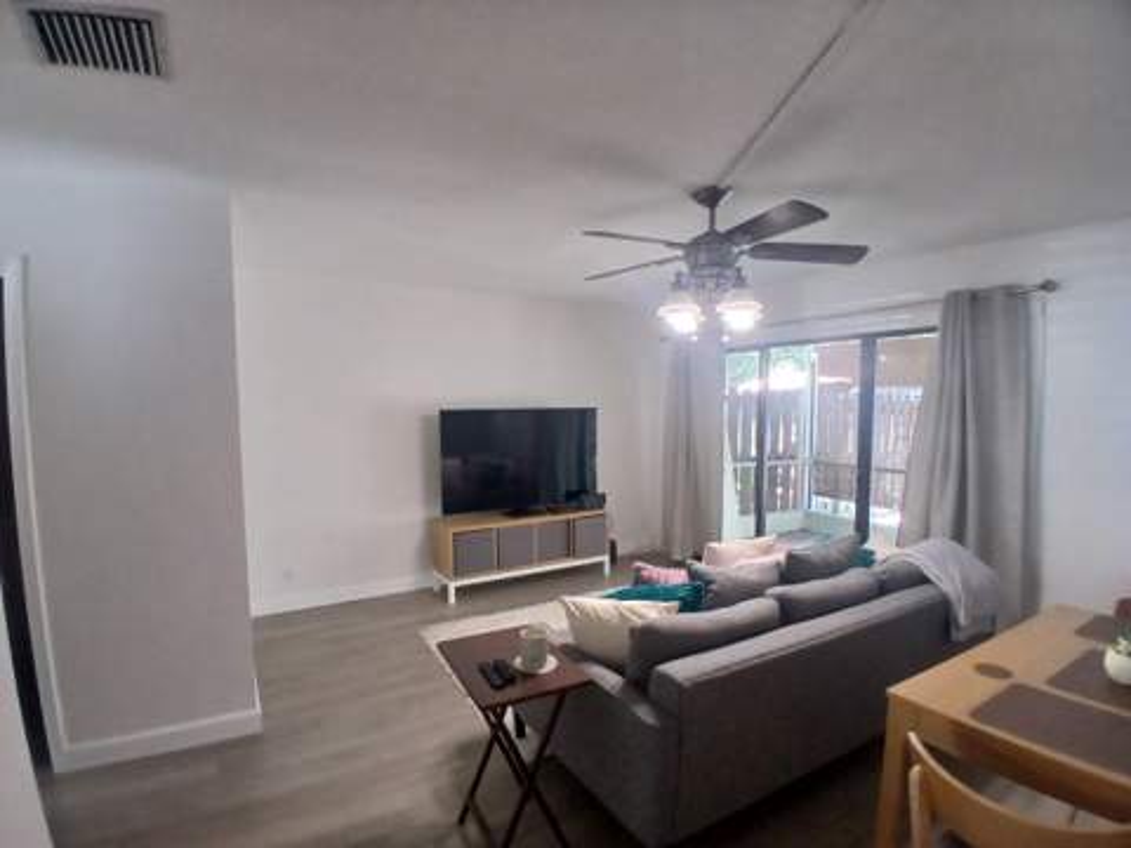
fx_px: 555
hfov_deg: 91.0
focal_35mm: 17
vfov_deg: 74.7
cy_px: 424
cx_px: 566
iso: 250
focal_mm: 1.4
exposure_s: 1/30
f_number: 2.2
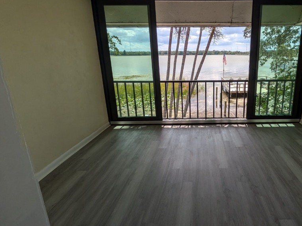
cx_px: 204
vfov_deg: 68.0
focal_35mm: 19
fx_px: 166
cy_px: 91
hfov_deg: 81.5
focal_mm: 1.83
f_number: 2.2
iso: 46
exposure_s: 1/1250
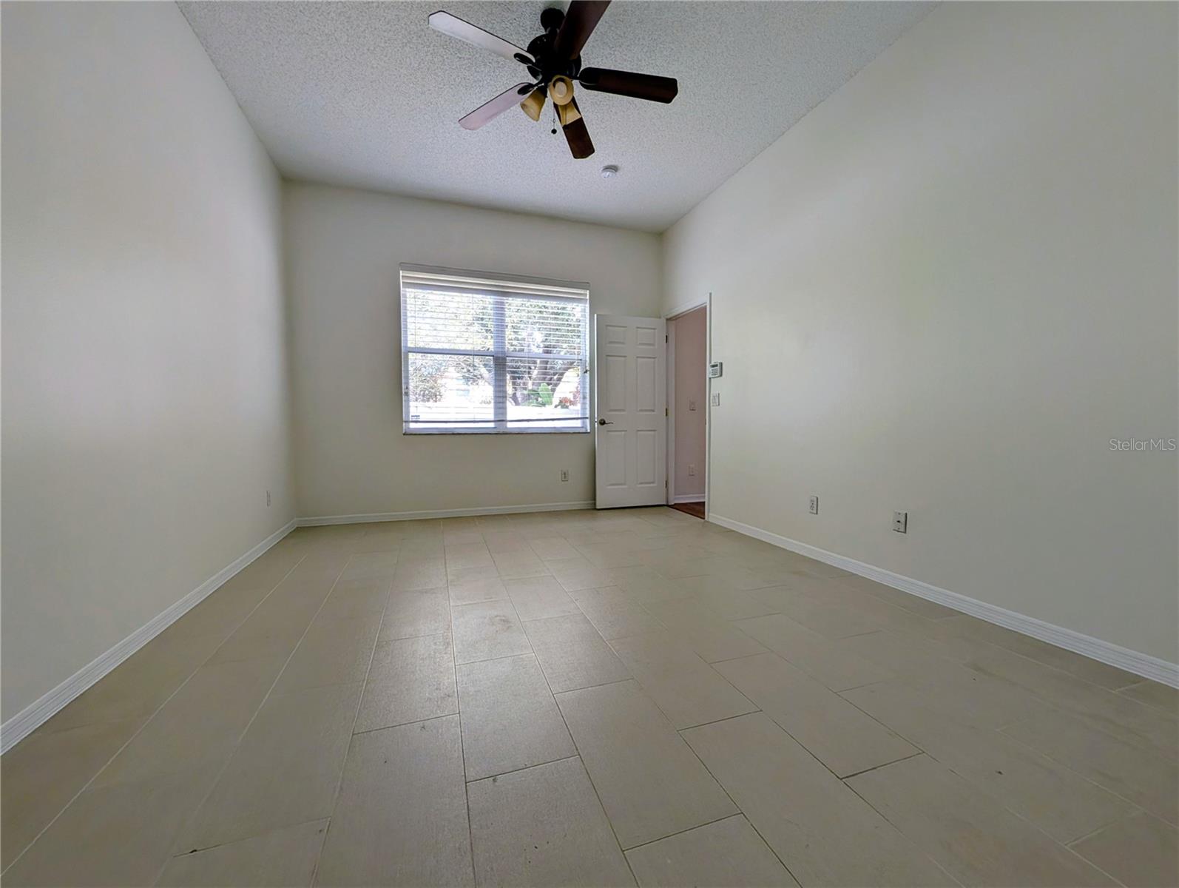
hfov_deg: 110.5
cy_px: 444
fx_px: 409
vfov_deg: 94.6
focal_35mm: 12
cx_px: 590
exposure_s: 1/264
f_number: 1.7
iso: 58
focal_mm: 2.02
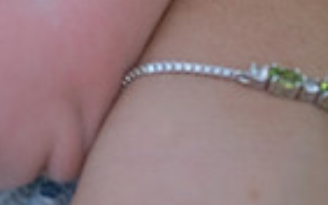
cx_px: -47
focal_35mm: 339
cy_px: -398
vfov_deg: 3.8
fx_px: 3029
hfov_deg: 6.2
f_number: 7.1
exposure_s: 1/320
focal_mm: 81
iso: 400
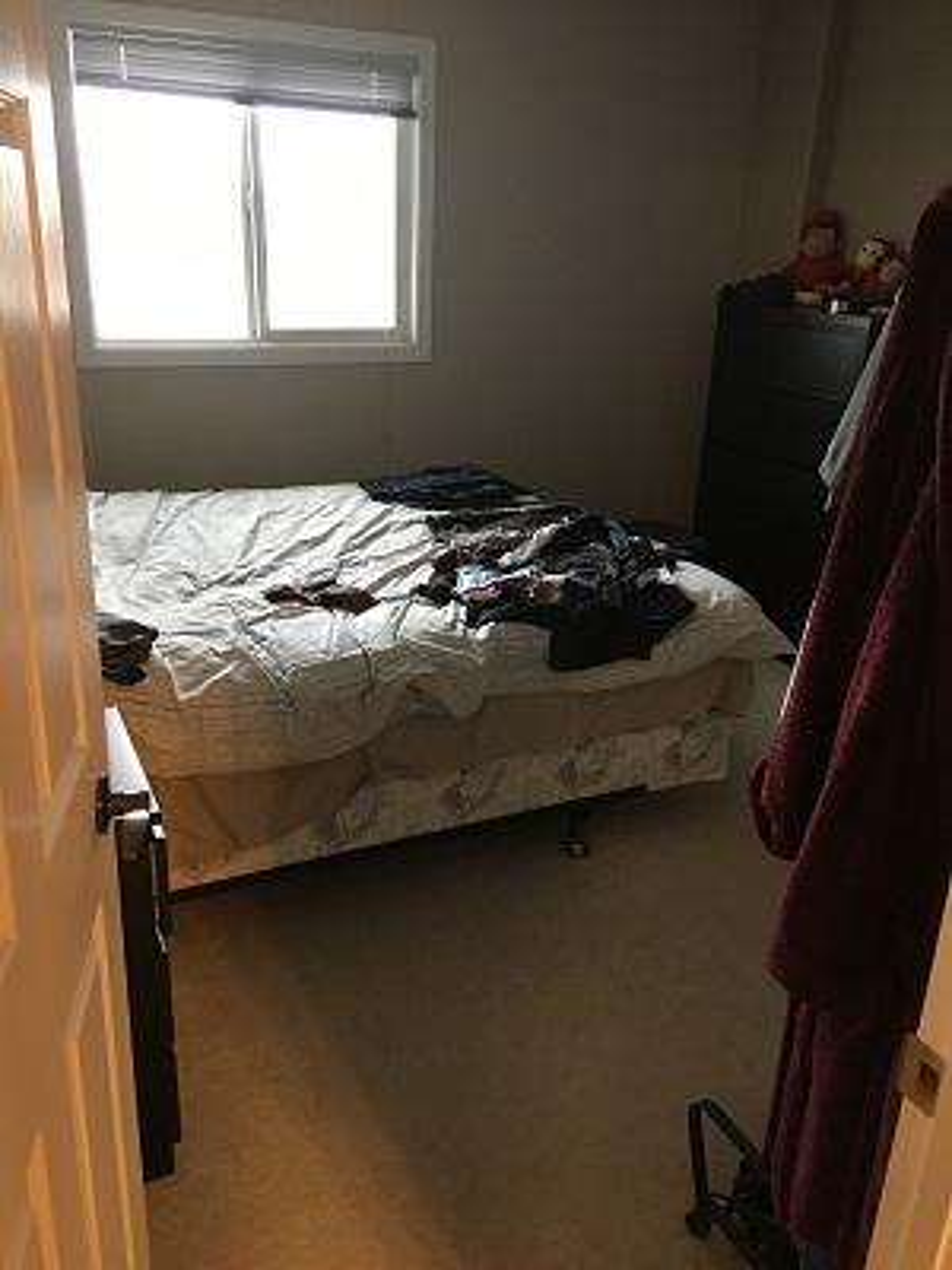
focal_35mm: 29
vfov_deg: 61.7
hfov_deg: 48.2
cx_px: 476
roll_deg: -1.9
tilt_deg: -21.2
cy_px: 635
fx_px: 1063
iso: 160
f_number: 2.2
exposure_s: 1/30
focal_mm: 4.15
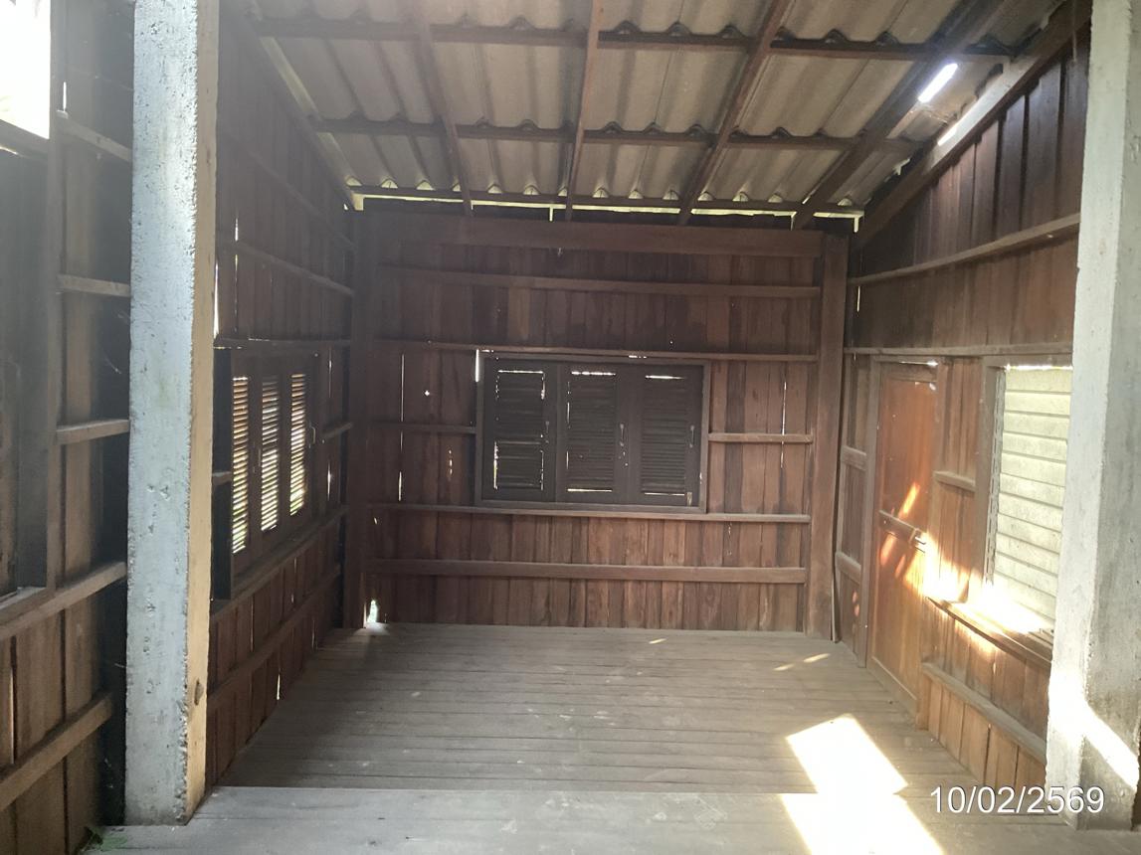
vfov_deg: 48.2
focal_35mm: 29
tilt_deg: -5.8
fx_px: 956
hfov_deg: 61.7
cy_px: 428
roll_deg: +0.2
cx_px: 570
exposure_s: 1/50
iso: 125
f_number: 1.8
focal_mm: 3
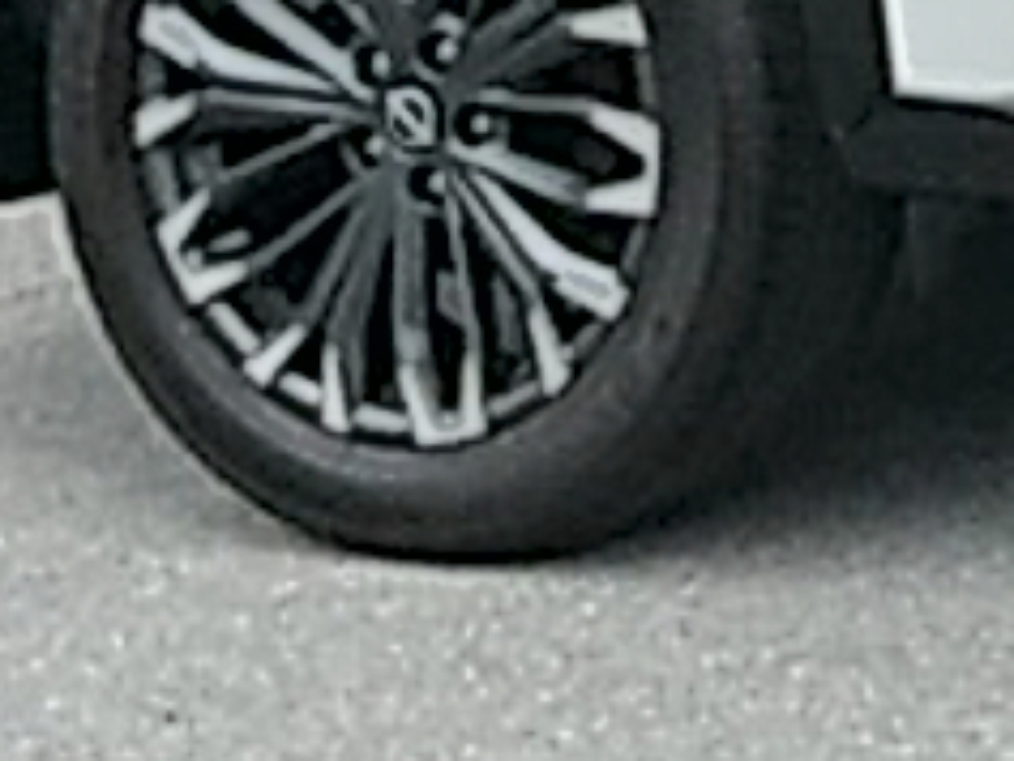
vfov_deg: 7.2
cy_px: -911
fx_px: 5744
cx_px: 2567
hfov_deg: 9.0
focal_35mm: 196
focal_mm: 3
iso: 25
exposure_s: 1/1984
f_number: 1.8
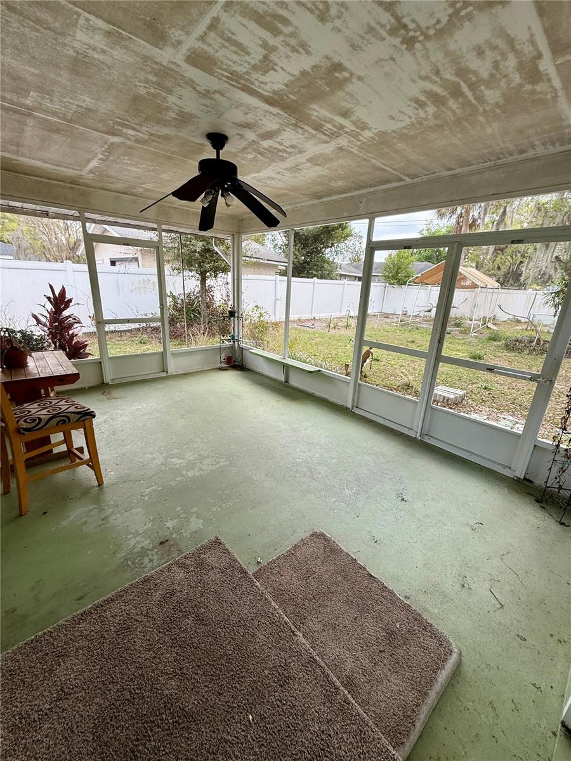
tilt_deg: -17.4
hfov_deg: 85.7
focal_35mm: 14
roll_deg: -3.3
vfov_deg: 102.1
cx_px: 286
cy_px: 380
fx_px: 308
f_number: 2.2
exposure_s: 1/308
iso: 64
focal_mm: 2.22
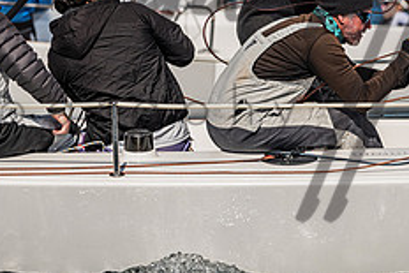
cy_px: -22
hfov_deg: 3.7
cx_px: 219
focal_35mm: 550
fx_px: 6252
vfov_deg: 2.5
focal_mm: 220
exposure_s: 1/8000
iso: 400
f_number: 5
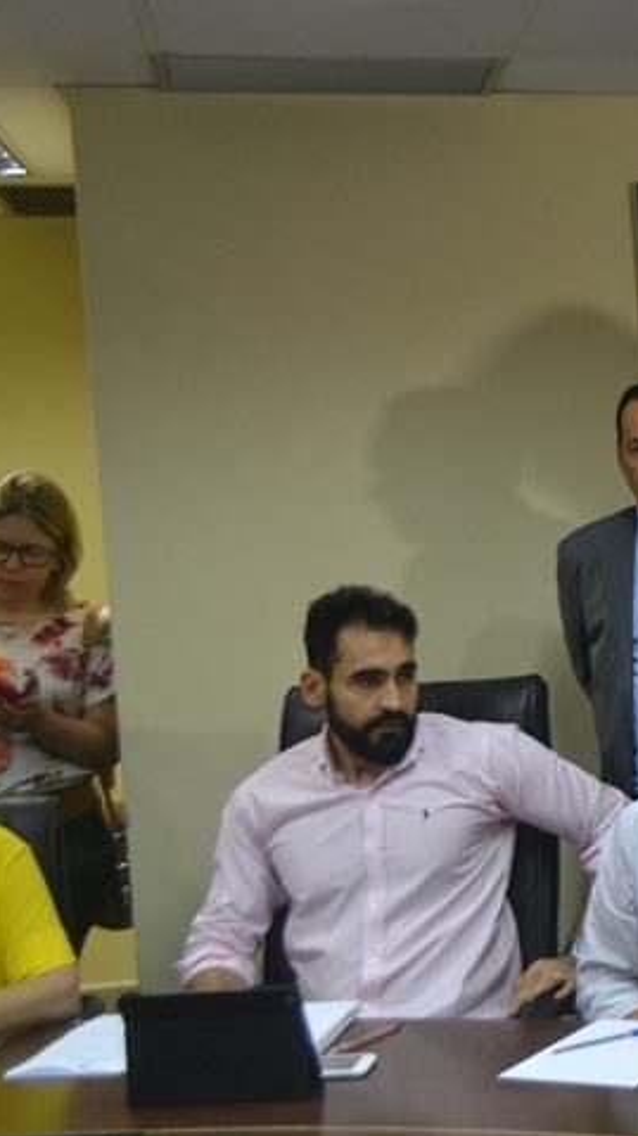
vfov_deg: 33.3
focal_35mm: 63
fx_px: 1897
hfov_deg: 17.3
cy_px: 625
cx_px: 937
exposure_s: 1/60
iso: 560
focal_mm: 24
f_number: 4
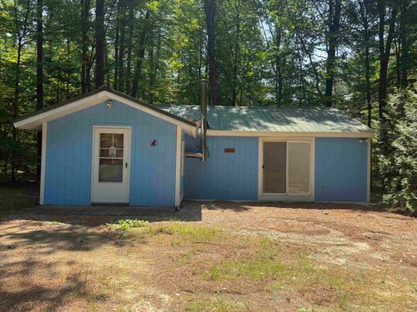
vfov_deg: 56.8
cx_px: 208
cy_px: 156
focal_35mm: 24
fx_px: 289
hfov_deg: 71.6
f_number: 1.78
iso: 80
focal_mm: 6.76
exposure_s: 1/1410
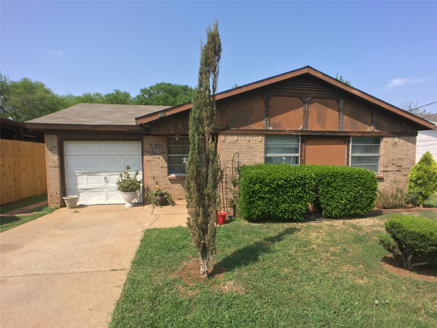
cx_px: 218
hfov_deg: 61.7
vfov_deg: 48.2
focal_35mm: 29
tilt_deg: -2.8
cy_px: 164
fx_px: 366
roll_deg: +0.2
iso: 25
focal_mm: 4.15
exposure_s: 1/927
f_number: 2.2
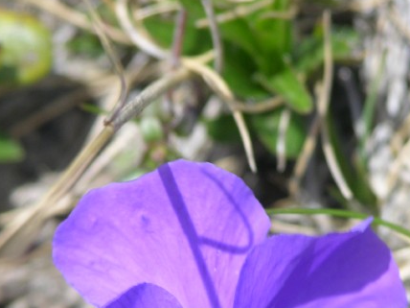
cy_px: 349
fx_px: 7936
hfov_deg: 3.0
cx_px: 237
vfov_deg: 2.2
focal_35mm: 670
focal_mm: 71.2
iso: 50
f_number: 4.7
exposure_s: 1/207
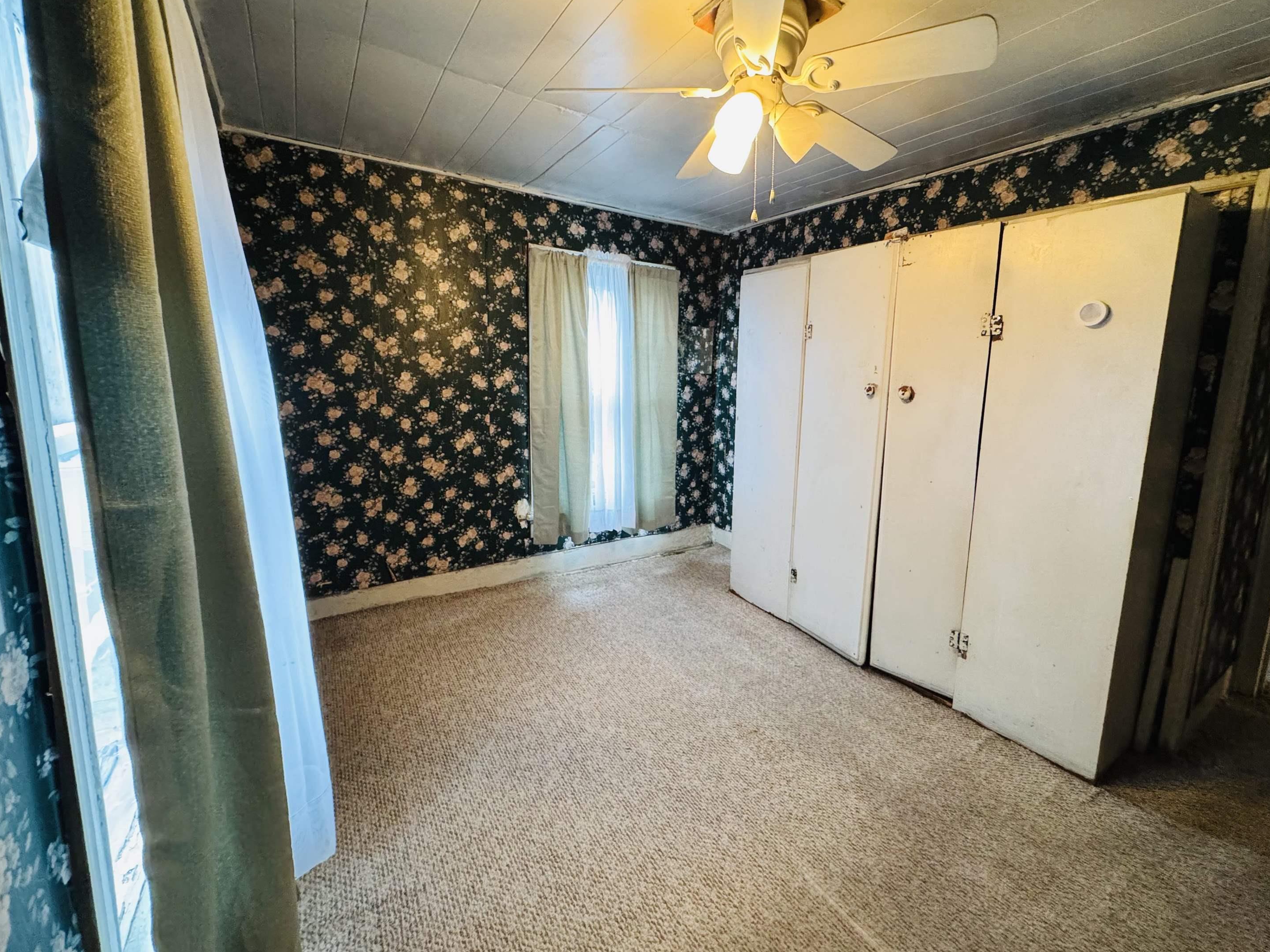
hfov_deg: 98.0
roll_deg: -1.3
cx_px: 679
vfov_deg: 81.7
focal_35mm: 15
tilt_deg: -8.4
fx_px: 550
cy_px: 449
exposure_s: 1/60
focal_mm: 2.22
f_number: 2.2
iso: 640
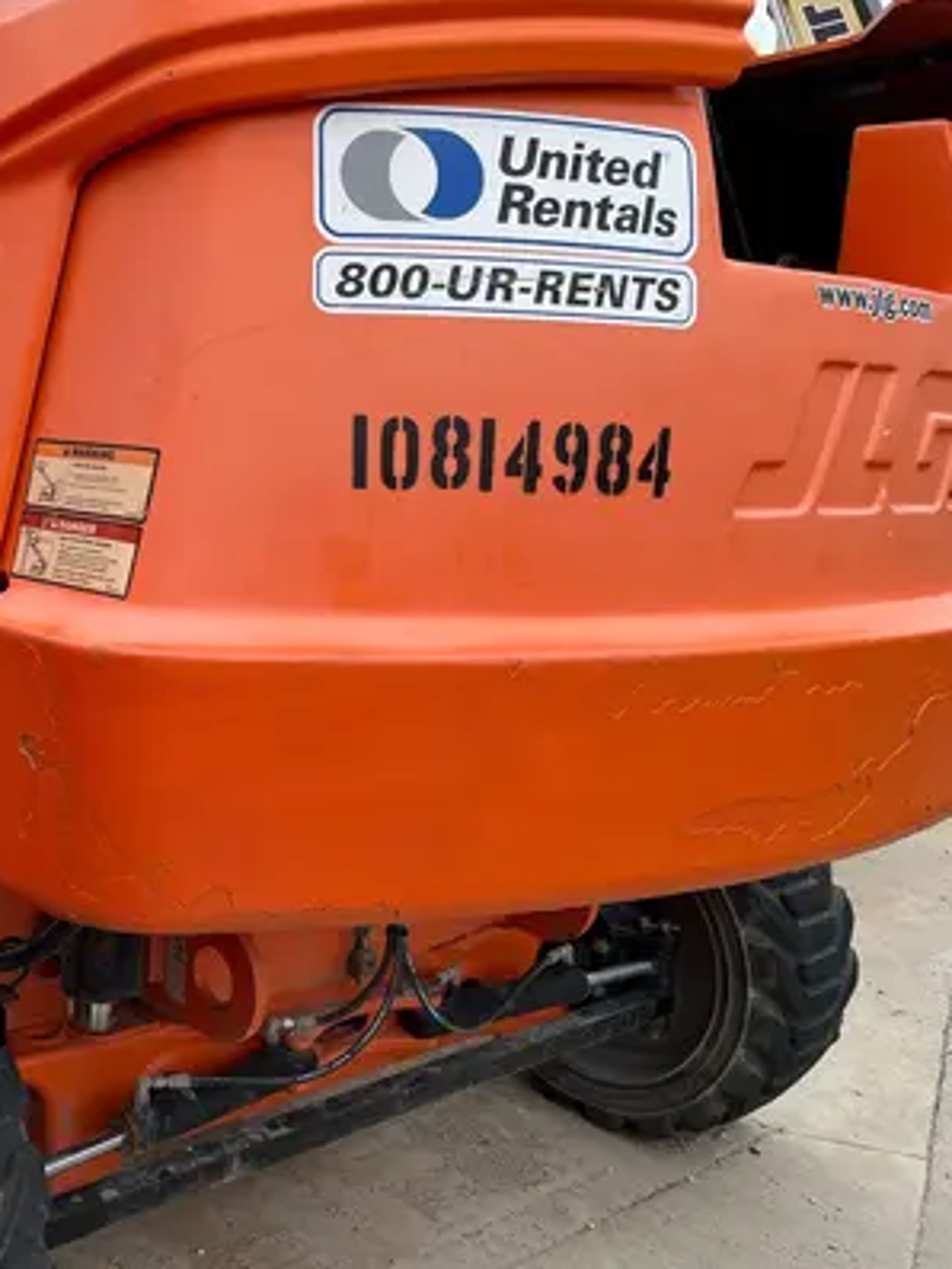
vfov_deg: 51.3
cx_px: 80
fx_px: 1319
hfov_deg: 36.9
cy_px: 612
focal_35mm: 36
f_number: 1.6
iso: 50
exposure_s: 1/1309
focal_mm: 5.1
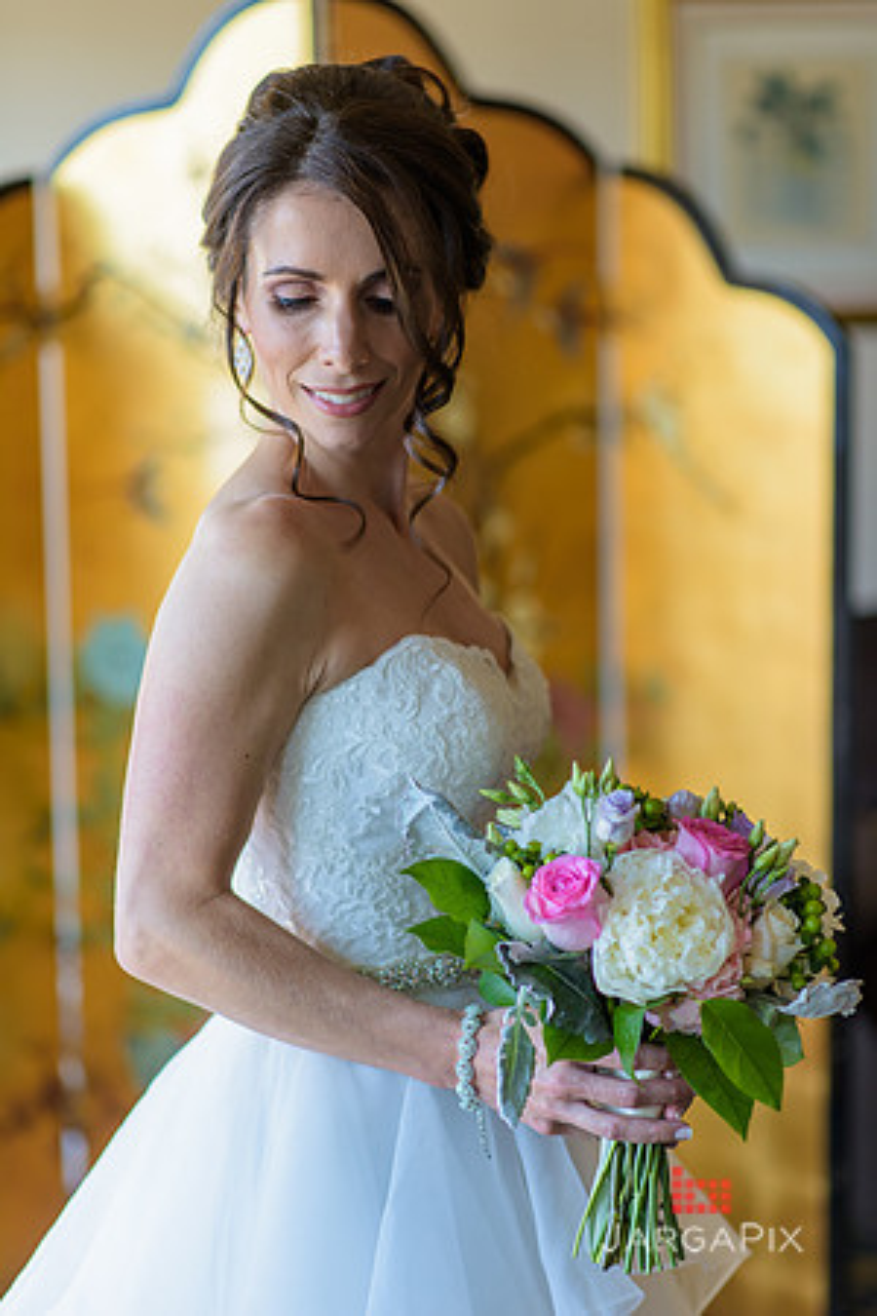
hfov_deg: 16.1
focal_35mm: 85
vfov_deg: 23.9
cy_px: 658
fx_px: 3106
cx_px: 438
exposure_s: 1/200
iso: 200
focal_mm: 85
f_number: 2
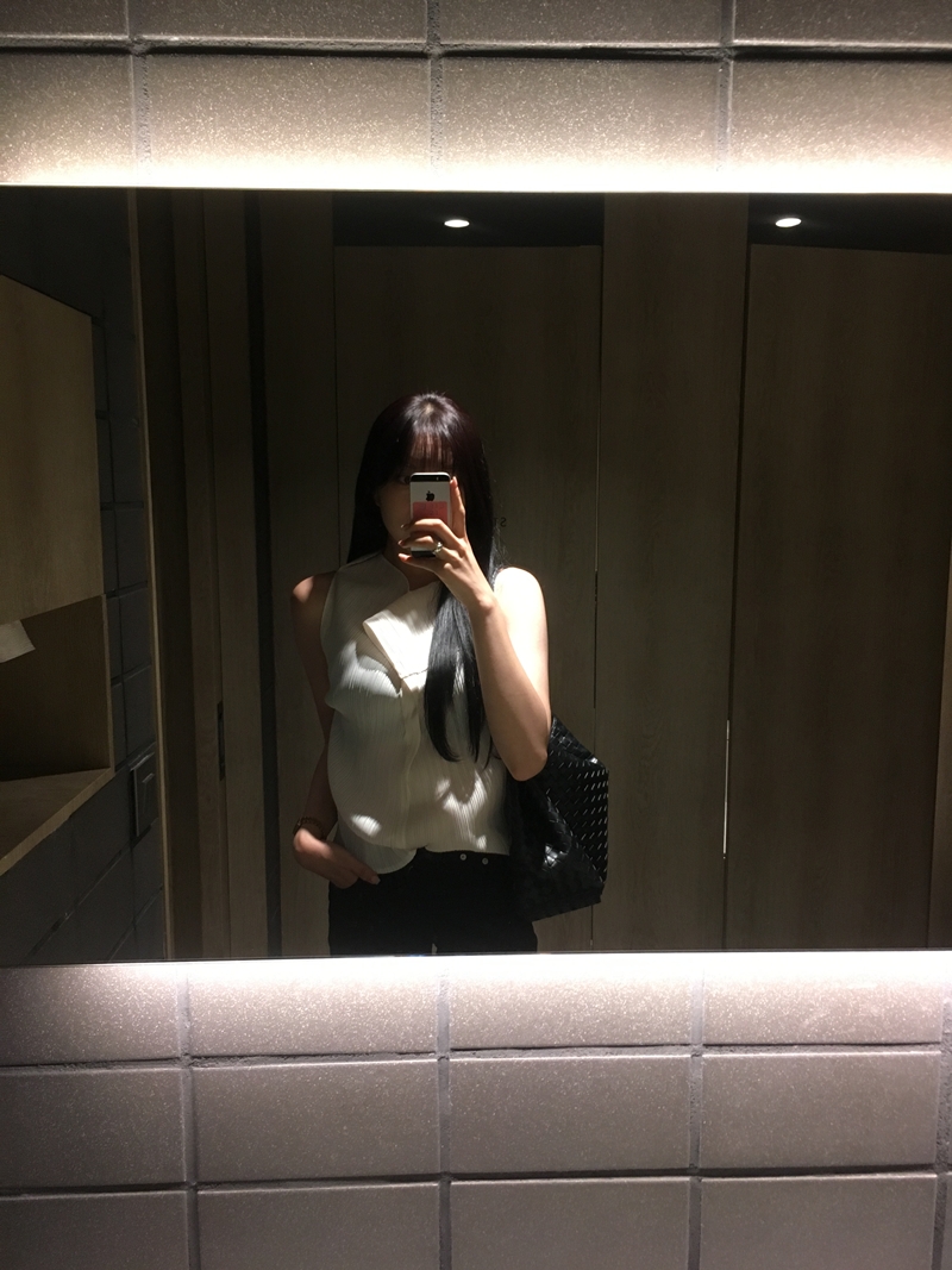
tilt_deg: -8.6
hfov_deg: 48.2
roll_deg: -1.2
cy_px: 635
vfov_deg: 61.7
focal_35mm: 29
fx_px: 1064
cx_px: 476
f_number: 2.2
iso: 125
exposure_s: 1/30
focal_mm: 4.15
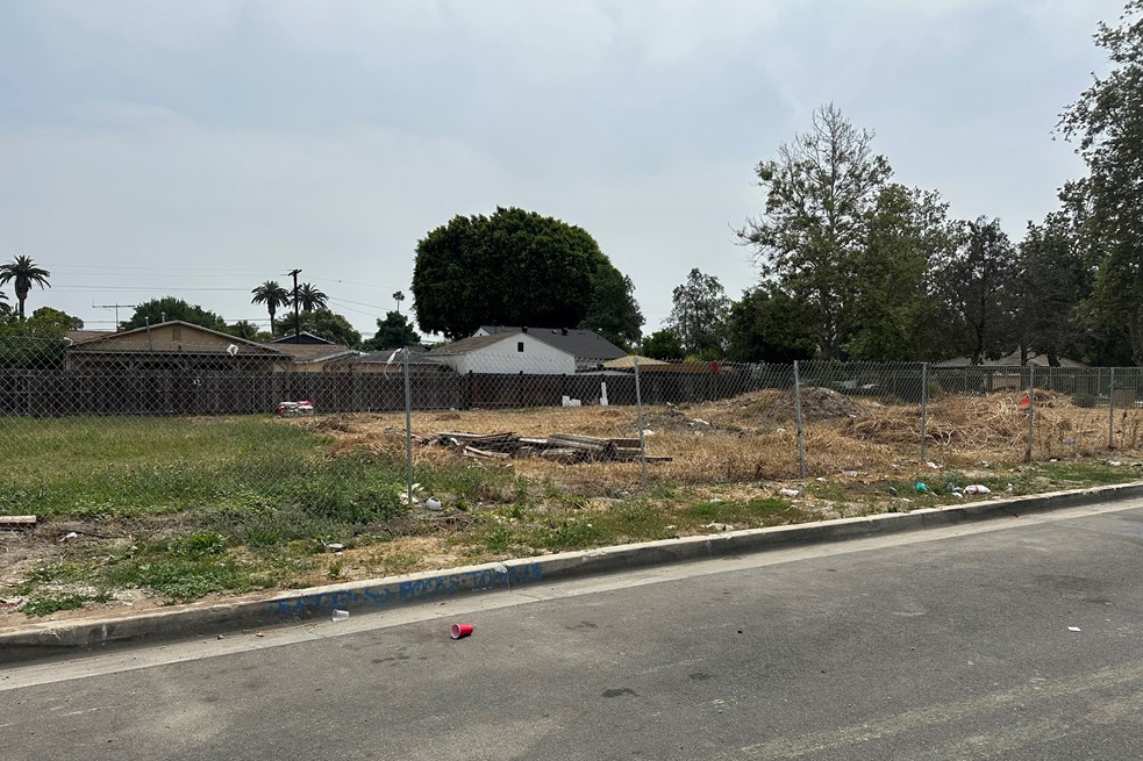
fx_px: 825
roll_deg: -0.4
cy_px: 404
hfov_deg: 69.4
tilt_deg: -2.3
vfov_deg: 49.5
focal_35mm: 26
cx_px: 550
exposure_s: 1/9709
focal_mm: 6.86
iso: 80
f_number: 1.78
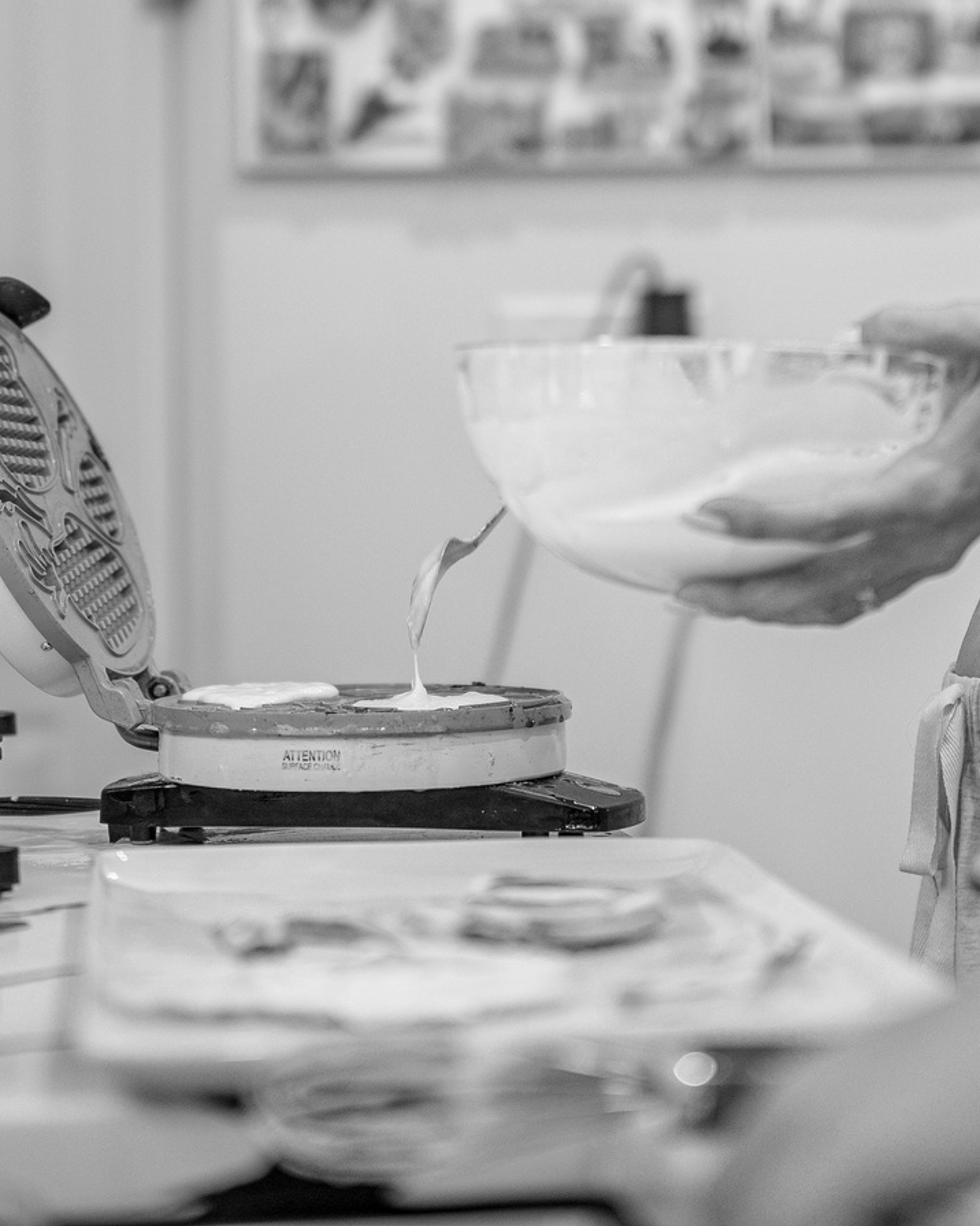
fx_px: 3408
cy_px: 58
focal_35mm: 94
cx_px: 553
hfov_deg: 16.4
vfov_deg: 19.9
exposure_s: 1/200
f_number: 1.2
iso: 200
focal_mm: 35
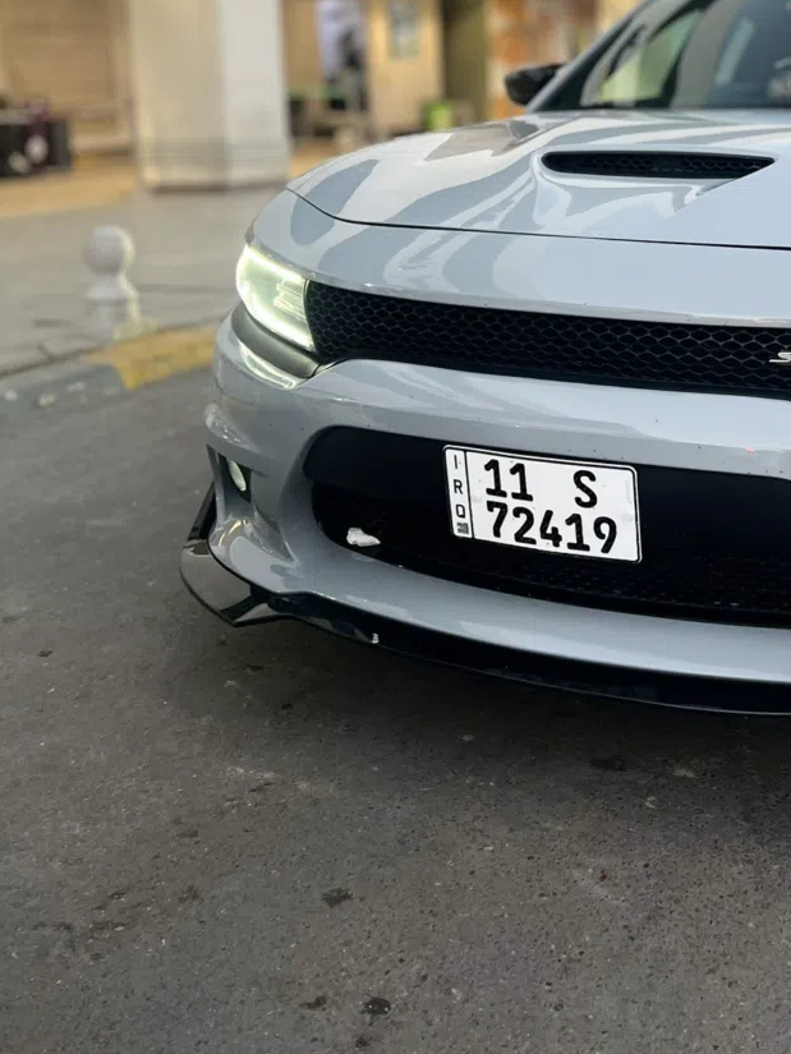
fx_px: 1310
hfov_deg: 32.5
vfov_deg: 42.8
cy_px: 293
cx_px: 653
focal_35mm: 43
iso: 160
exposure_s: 1/52
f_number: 1.5
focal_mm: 5.7
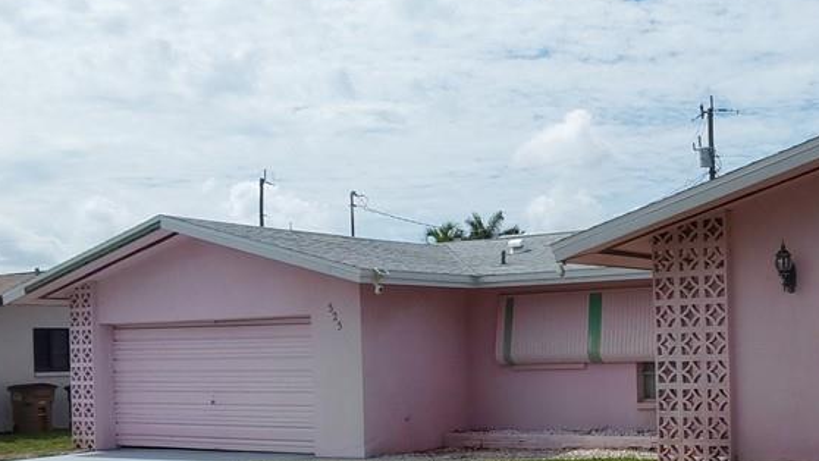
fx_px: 1216
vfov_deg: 21.3
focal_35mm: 56
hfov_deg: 36.3
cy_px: 354
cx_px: 625
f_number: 1.9
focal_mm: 2.91
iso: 50
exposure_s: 1/3822
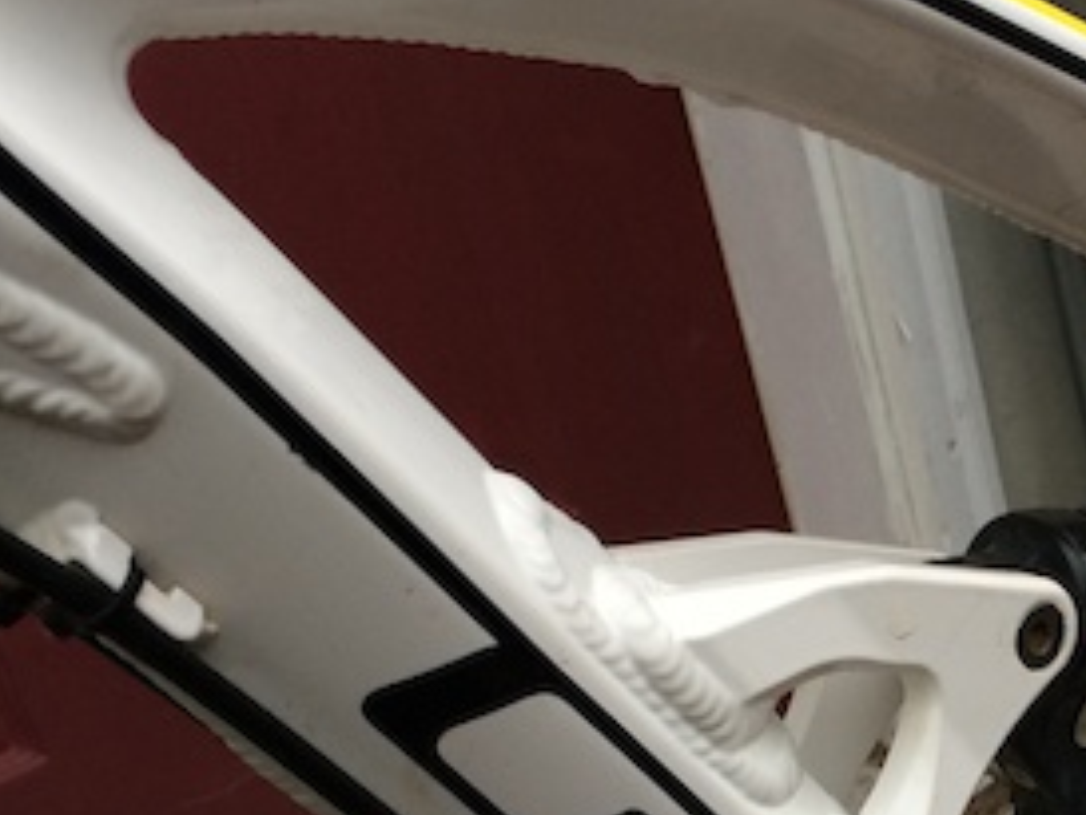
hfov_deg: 21.7
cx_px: 1209
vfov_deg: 16.9
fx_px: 2668
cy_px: 843
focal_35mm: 85
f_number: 2.2
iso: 32
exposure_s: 1/40
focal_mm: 4.15
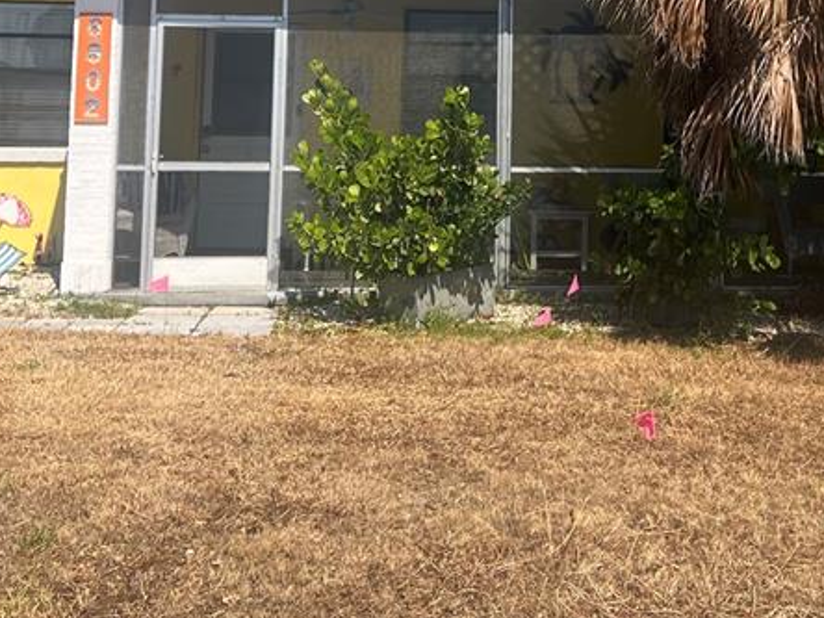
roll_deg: -1.0
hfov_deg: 31.9
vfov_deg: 23.4
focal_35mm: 60
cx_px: 564
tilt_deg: +4.3
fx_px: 1428
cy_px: -6
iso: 50
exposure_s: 1/4630
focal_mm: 5.7
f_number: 1.5
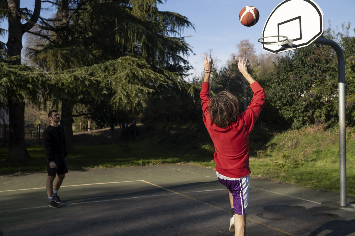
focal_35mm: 35
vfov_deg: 37.9
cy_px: 118
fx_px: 345
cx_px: 178
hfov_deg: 54.4
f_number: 2.8
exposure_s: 1/3200
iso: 320
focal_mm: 23
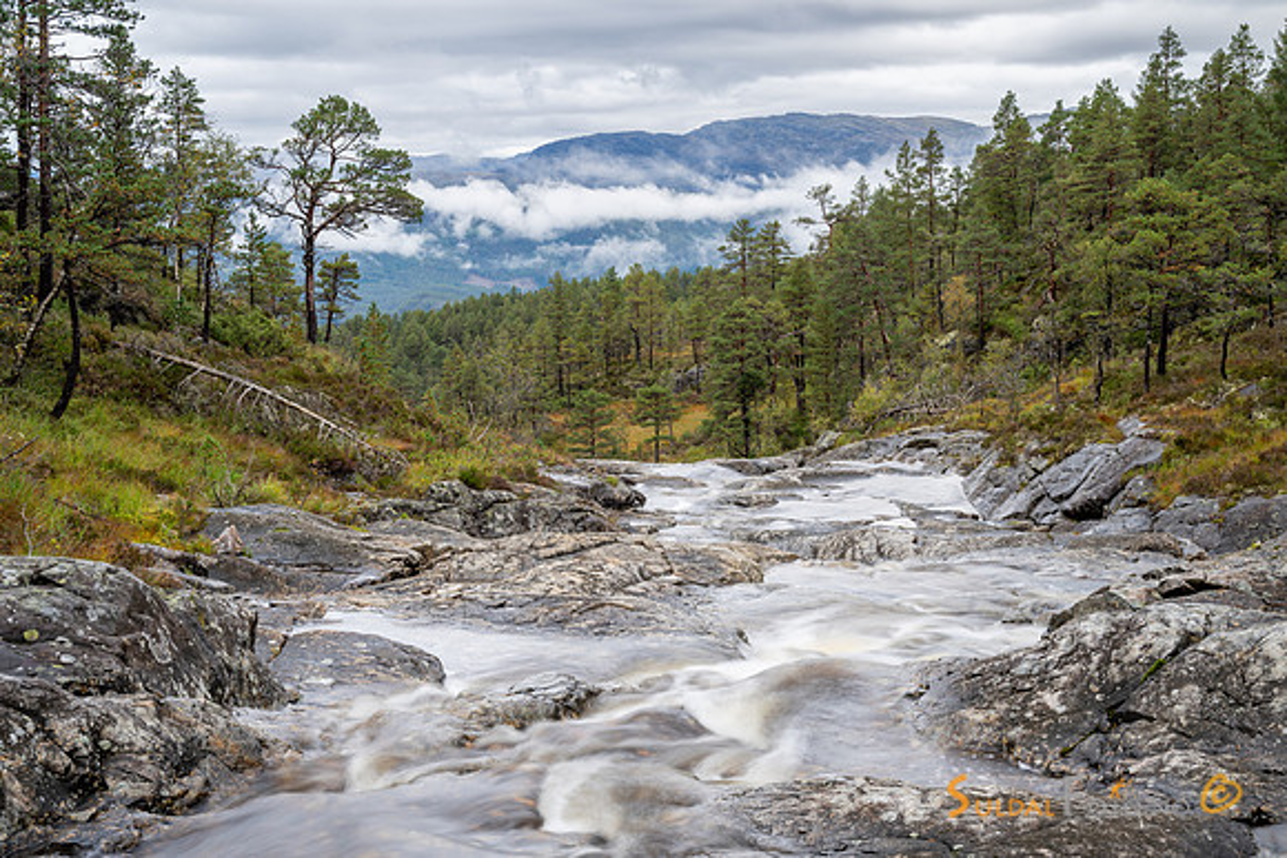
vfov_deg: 28.9
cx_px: 632
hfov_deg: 42.2
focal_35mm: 47
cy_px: 436
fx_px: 1666
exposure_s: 1
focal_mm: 44
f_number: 9
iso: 100
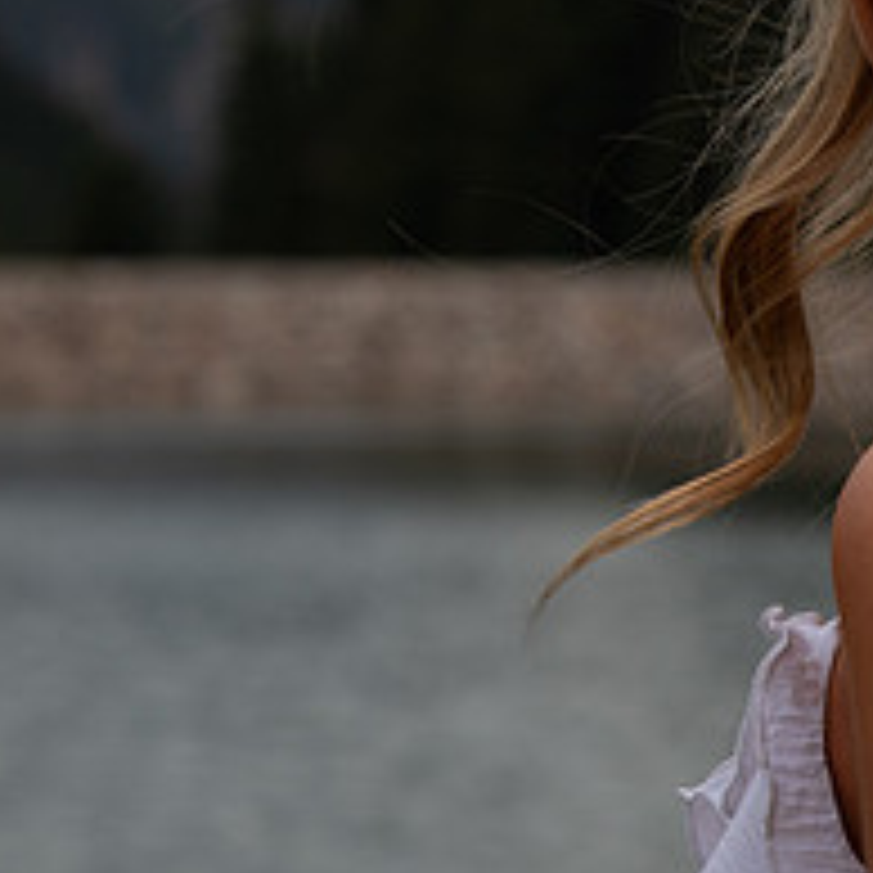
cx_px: 462
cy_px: 8
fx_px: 8902
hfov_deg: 5.6
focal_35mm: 312
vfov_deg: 5.6
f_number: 6.3
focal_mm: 105
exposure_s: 1/400
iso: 200
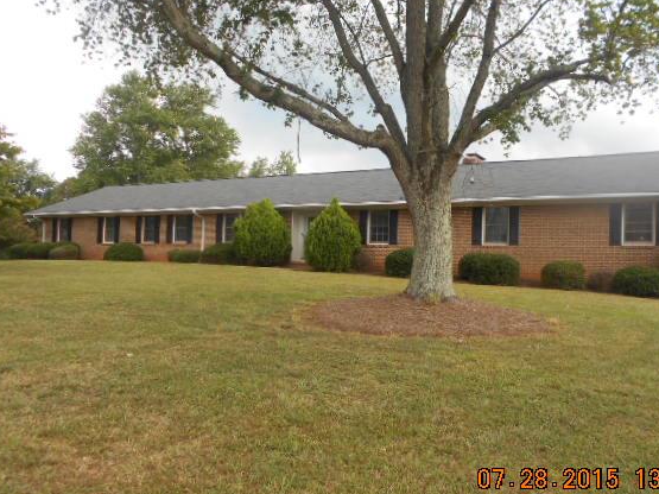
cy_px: 255
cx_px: 369
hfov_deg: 59.8
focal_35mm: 30
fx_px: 571
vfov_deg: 46.8
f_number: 3.2
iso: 80
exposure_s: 1/125
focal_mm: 4.6
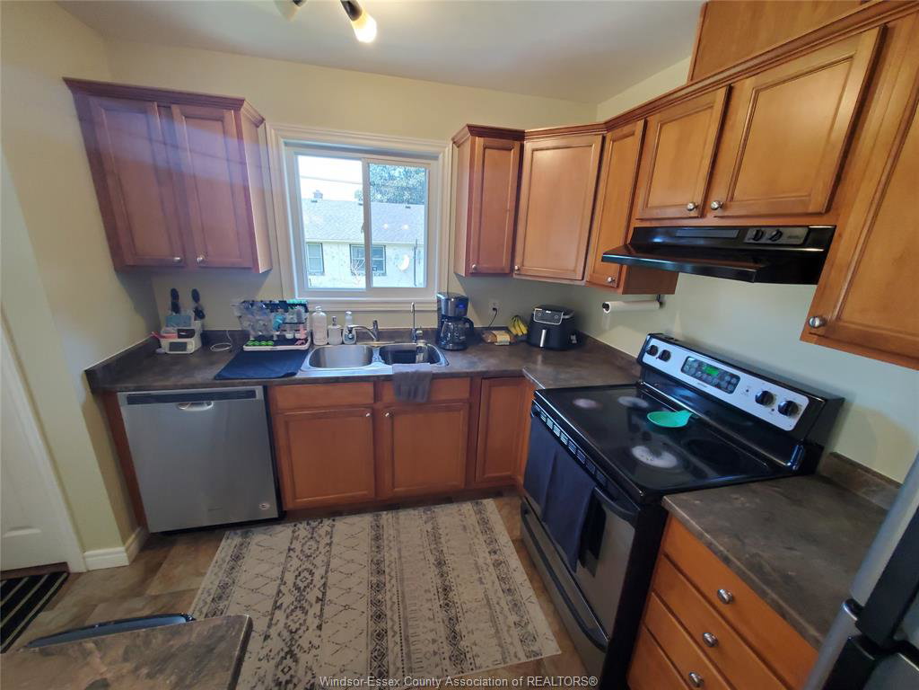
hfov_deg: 106.2
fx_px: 345
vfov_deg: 89.9
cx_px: 460
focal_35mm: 13
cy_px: 345
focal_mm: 1.8
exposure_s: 1/60
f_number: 2.2
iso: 250
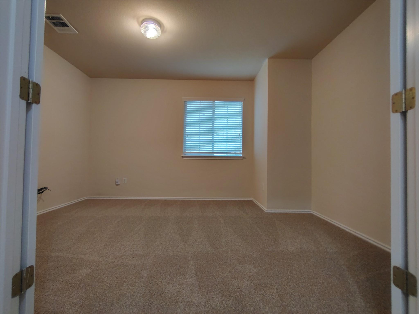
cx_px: 210
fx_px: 194
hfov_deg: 94.5
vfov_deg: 78.1
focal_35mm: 16
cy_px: 157
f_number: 2.2
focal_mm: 2.13
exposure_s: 1/30
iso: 378
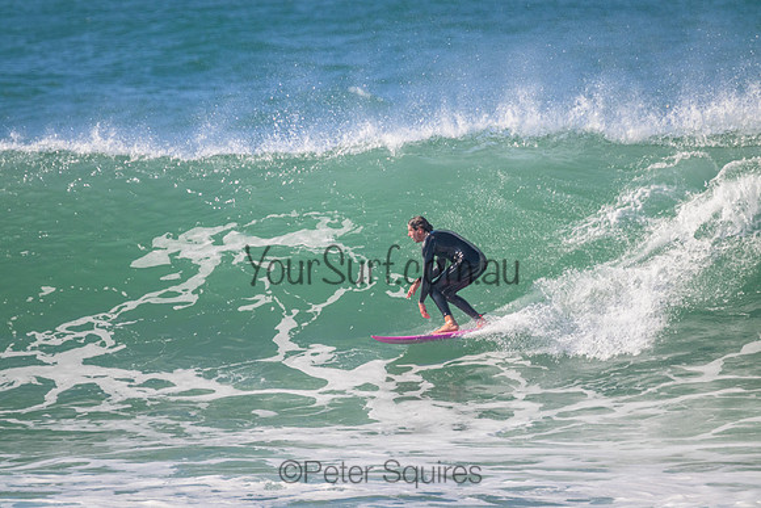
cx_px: 380
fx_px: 16914
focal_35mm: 800
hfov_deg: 2.6
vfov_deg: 1.7
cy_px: 254
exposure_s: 1/2000
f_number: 11
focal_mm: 800
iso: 1600
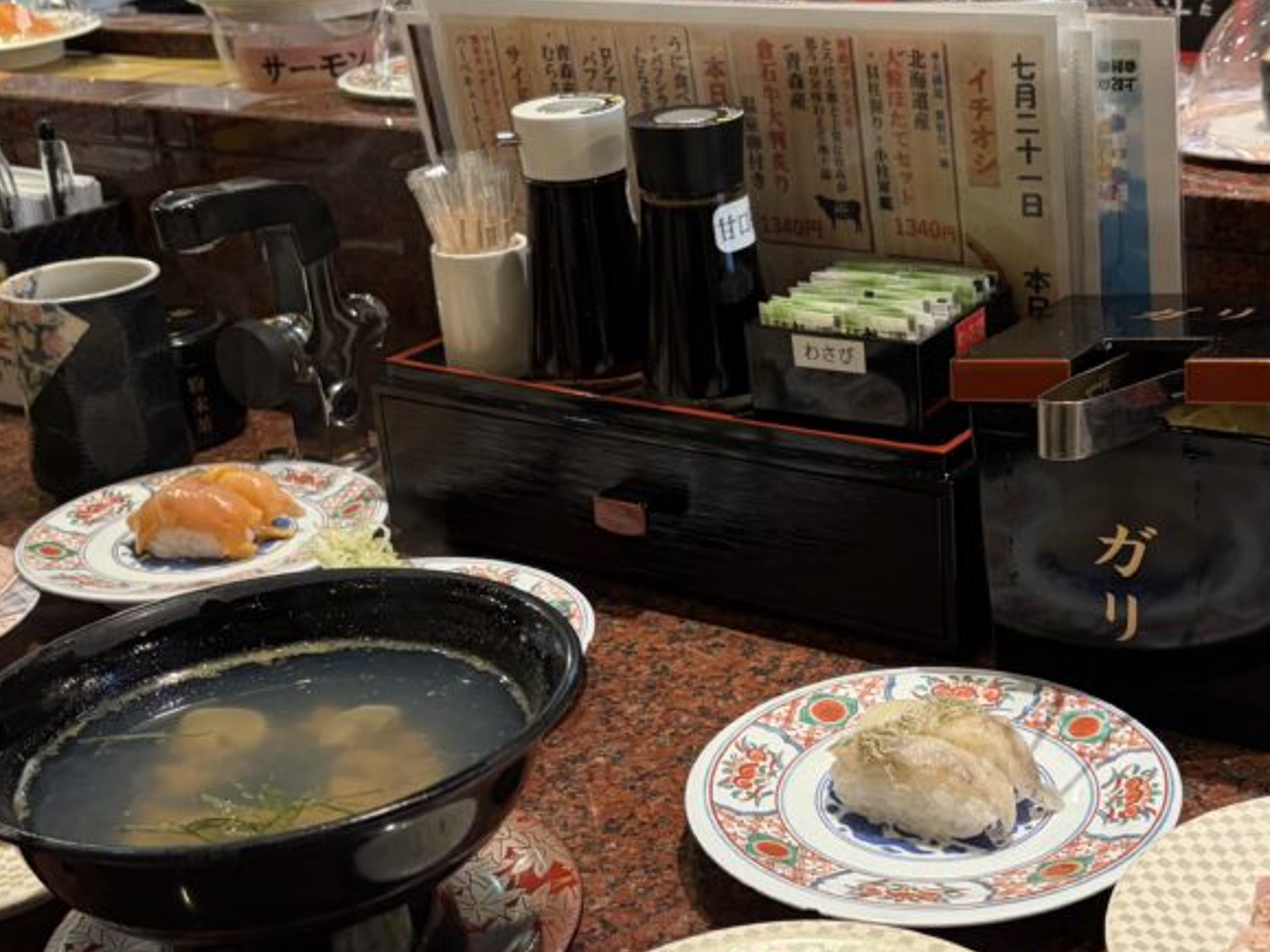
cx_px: 761
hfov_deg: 41.1
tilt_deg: -20.5
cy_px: 588
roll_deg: +3.9
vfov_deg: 31.4
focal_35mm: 46
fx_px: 1687
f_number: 1.6
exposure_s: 1/50
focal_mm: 5.96
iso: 125
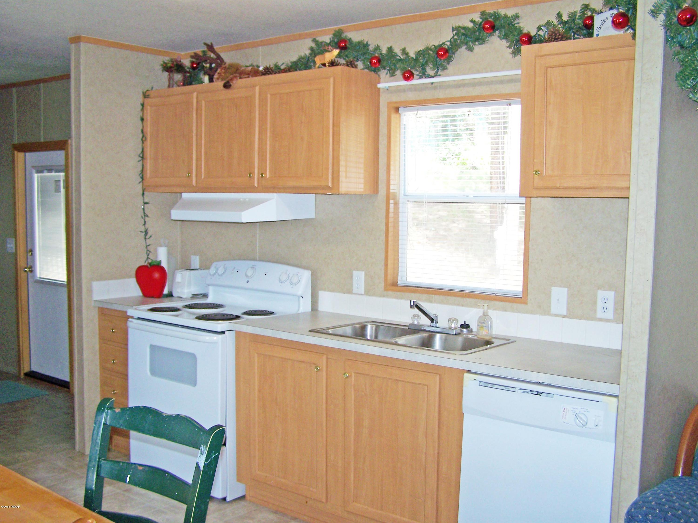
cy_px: 262
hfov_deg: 49.0
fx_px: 766
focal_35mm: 38
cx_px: 349
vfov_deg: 37.7
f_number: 2.8
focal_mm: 6.3
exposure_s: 1/60
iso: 80
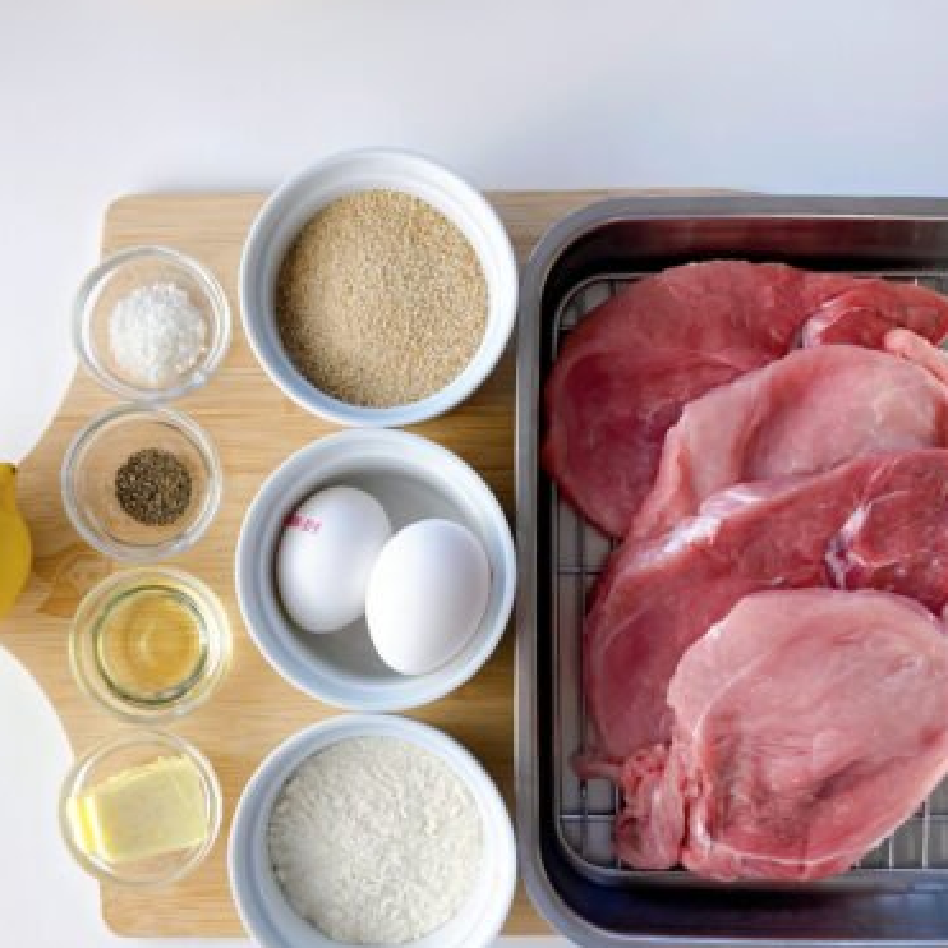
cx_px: 434
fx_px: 1239
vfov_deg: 41.7
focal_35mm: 40
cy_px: 554
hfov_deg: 41.8
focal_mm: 3.99
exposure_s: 1/100
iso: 32
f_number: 1.8
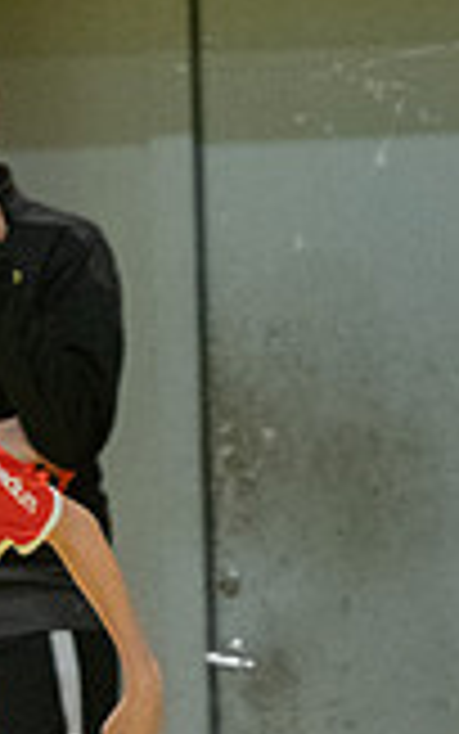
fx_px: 21697
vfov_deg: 1.9
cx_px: -122
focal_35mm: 1085
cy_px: 867
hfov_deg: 1.2
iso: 5600
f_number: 3.2
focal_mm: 200
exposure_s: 1/640
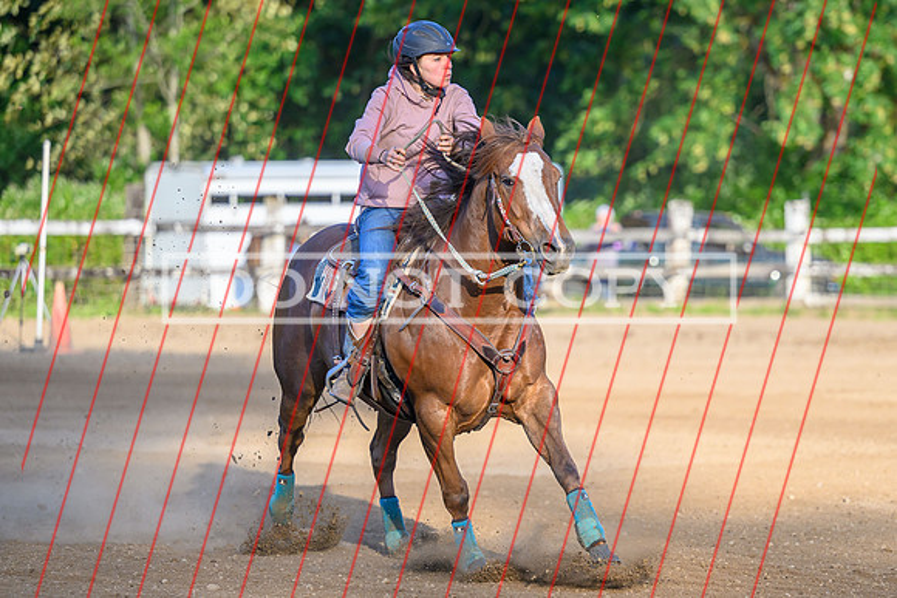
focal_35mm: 185
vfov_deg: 7.4
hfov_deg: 11.1
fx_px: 4601
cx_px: 492
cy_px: 300
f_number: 2.8
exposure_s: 1/2500
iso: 640
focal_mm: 135
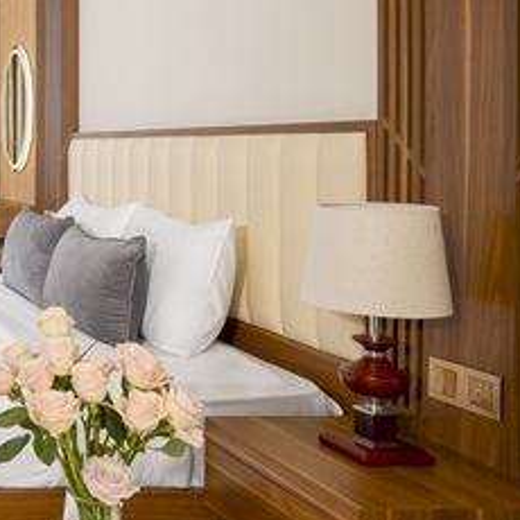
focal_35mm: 46
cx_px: -215
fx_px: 782
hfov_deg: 27.9
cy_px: 157
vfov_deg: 36.3
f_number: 10
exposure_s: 1/100
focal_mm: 14
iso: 500
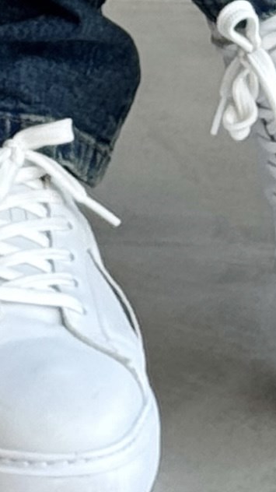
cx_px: 15
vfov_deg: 6.4
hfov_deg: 3.8
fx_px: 4194
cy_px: -665
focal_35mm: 322
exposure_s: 1/305
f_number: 1.78
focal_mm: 6.76
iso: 64
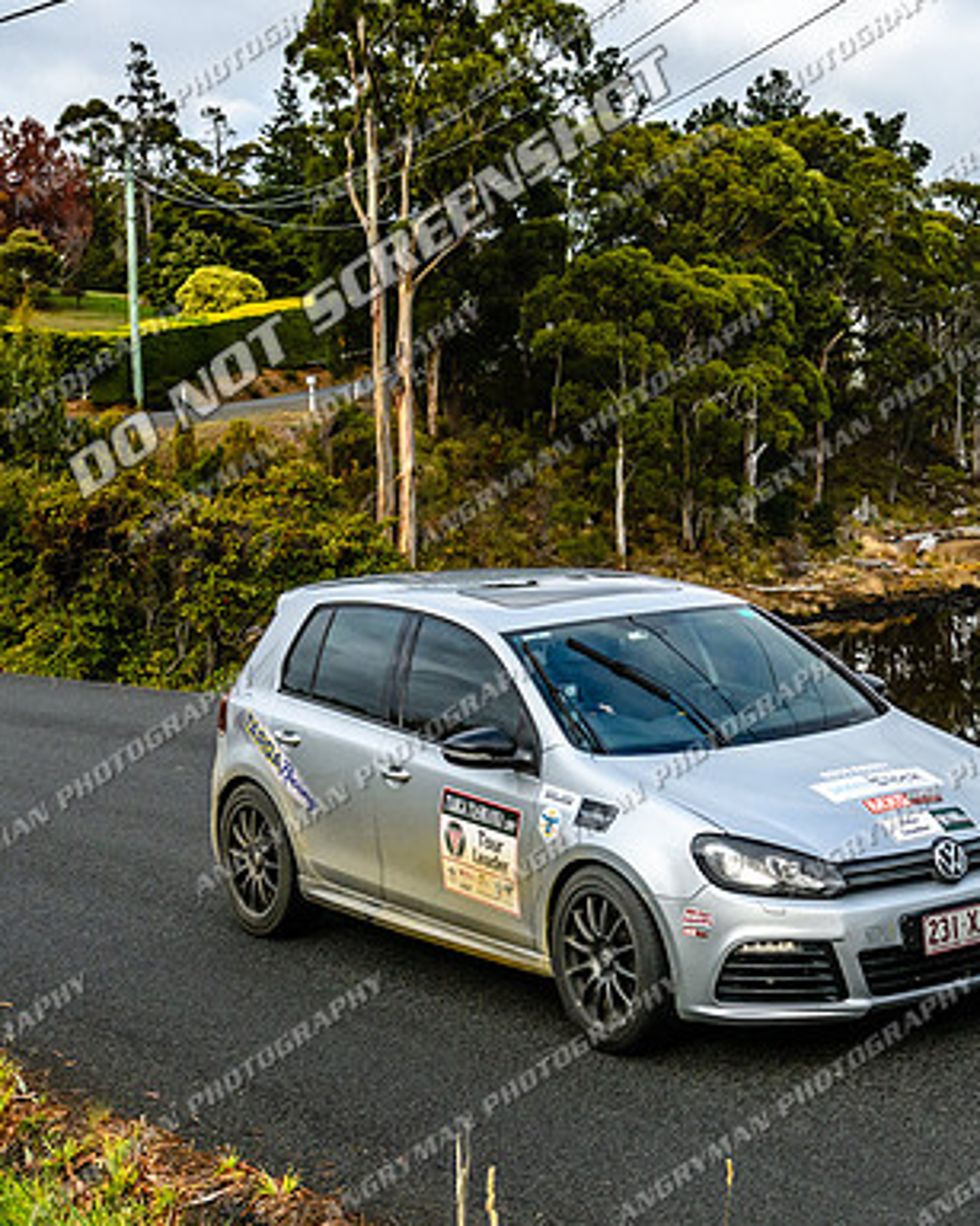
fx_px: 2466
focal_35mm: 68
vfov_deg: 27.9
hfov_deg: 22.0
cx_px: 878
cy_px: 615
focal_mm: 32
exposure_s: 1/5000
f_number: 4.5
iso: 640
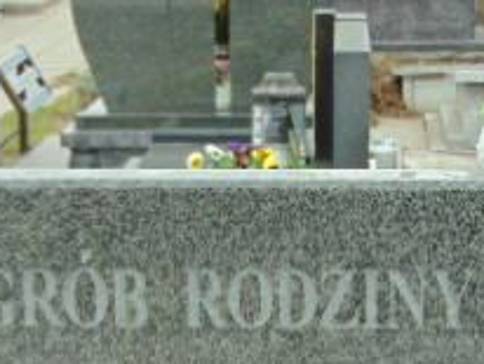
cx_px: 305
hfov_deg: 12.7
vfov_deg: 9.4
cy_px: 488
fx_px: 2170
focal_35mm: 155
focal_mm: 9
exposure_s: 1/250
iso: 80
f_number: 3.5
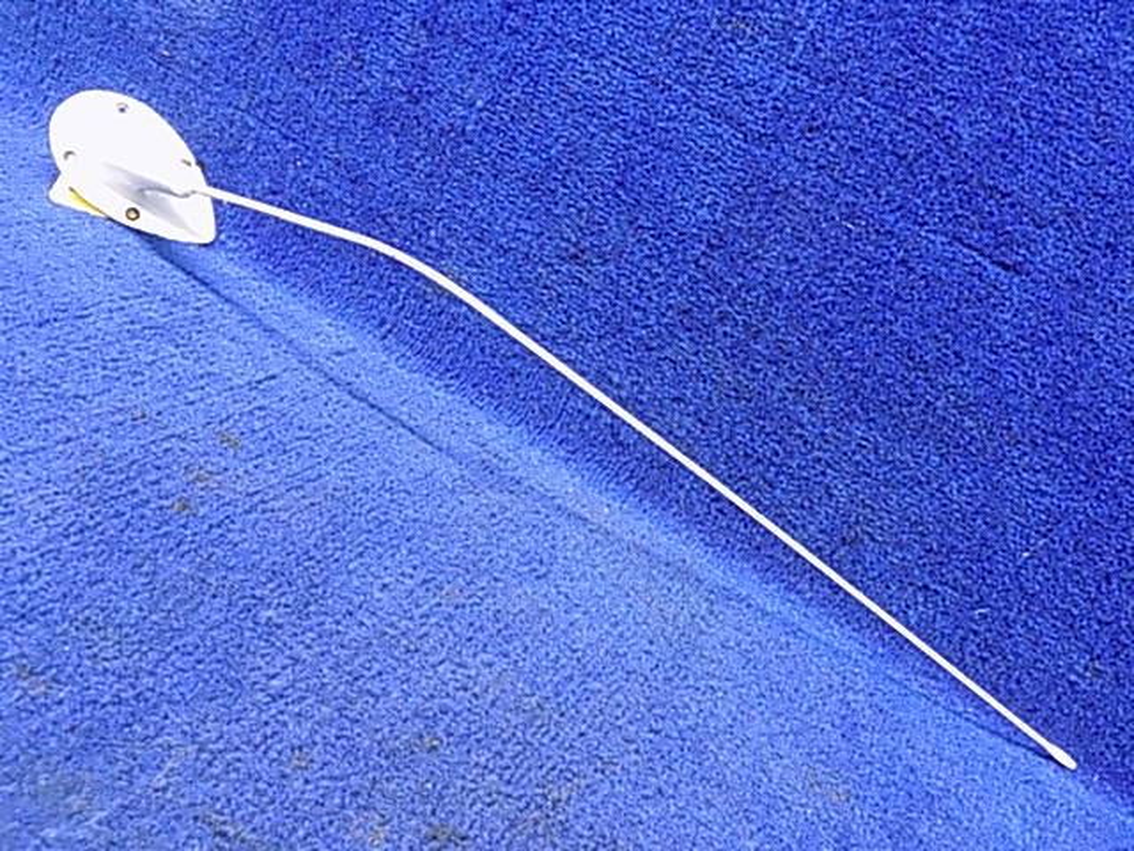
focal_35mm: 30
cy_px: 426
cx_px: 567
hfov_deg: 60.0
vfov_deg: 46.8
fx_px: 983
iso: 400
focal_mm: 5.3
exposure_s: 1/6
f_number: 3.3
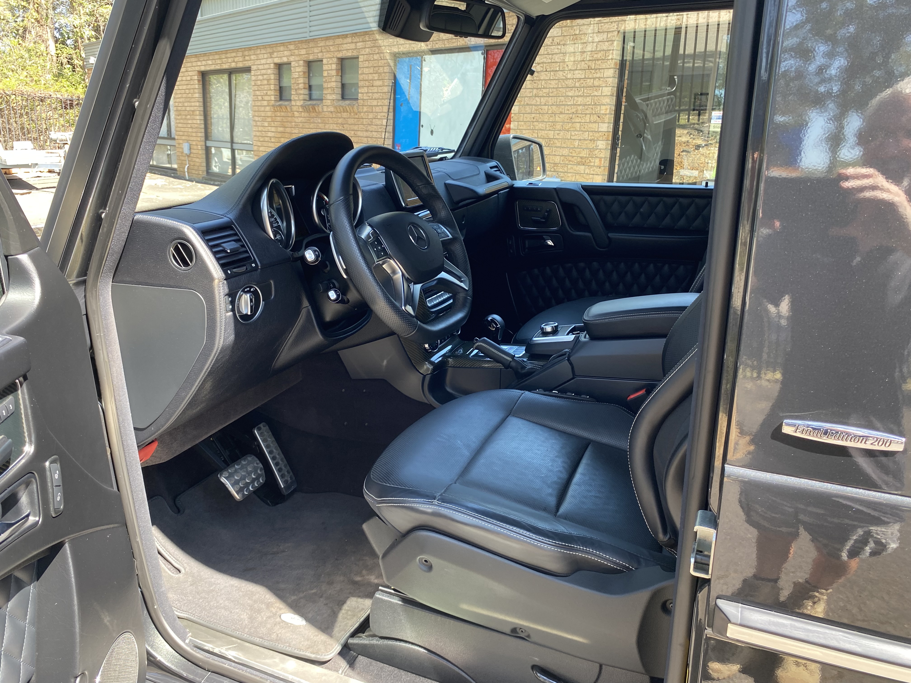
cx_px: 456
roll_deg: -4.7
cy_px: 342
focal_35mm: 26
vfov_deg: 53.1
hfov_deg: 67.3
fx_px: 684
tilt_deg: -16.5
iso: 64
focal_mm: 4.25
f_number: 1.8
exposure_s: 1/121
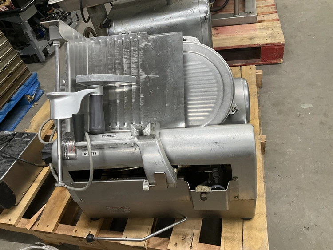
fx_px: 279
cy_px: 125
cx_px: 166
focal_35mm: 29
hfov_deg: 61.6
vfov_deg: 48.3
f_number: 1.8
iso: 125
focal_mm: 3
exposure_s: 1/60
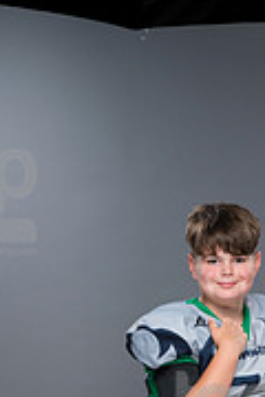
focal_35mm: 200
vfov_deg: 10.2
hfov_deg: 6.9
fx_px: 2208
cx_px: 227
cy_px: 432
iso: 320
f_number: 6.3
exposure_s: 1/250
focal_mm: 80
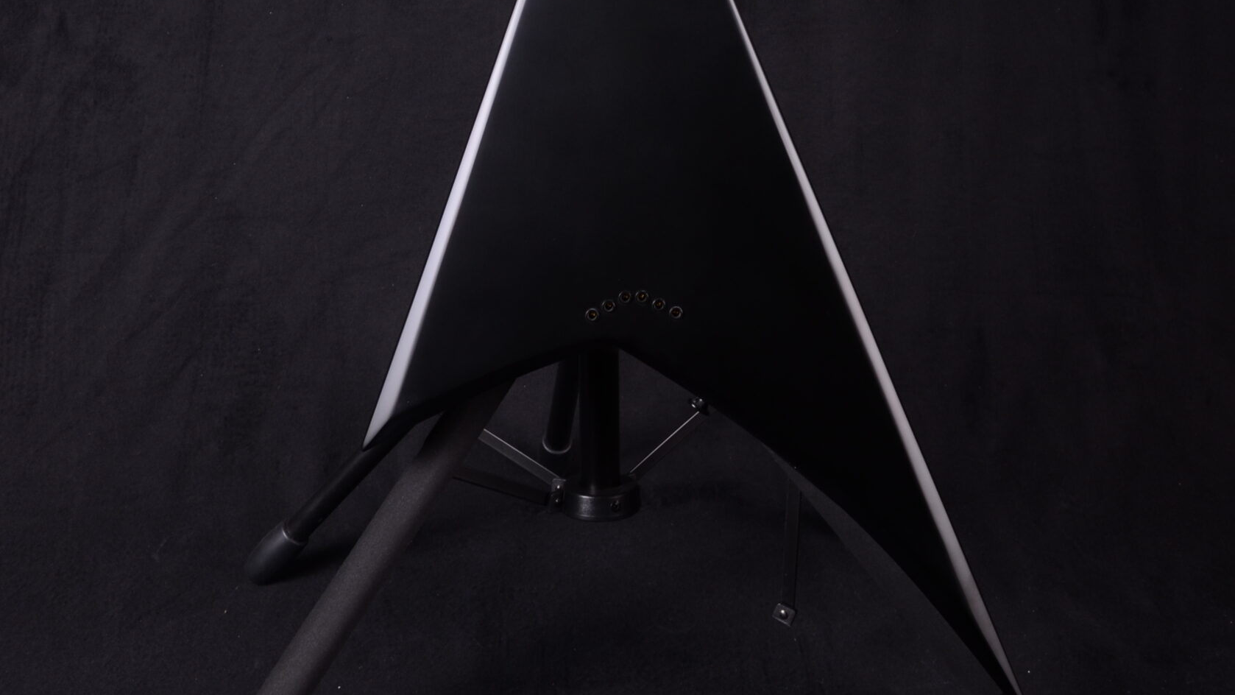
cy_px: -181
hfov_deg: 31.4
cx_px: 612
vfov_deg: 17.0
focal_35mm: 67
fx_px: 2194
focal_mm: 28
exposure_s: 1/200
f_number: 11
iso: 200
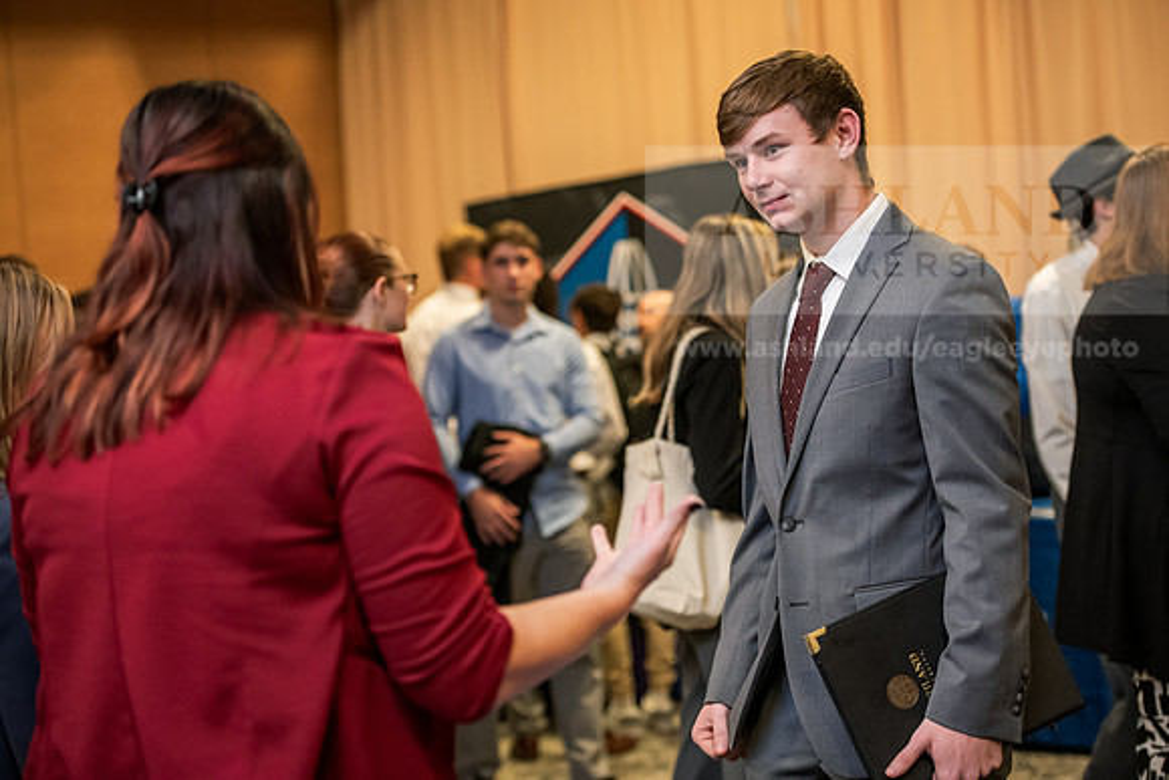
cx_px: 584
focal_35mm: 70
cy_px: 390
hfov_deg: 28.8
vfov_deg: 19.5
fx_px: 2273
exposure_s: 1/160
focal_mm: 70
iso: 2000
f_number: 3.2
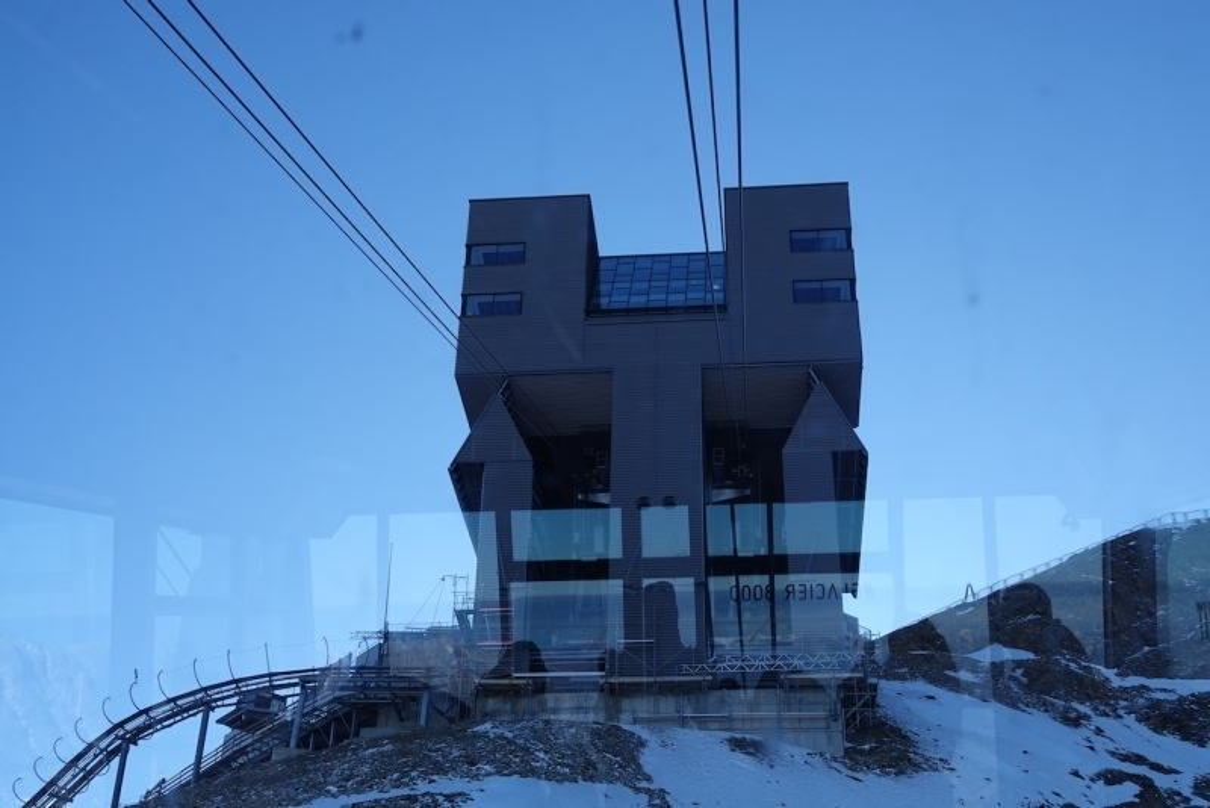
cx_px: 605
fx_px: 1479
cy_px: 404
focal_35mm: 44
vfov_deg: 30.5
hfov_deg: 44.5
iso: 100
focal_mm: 16.31
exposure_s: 1/500
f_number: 4
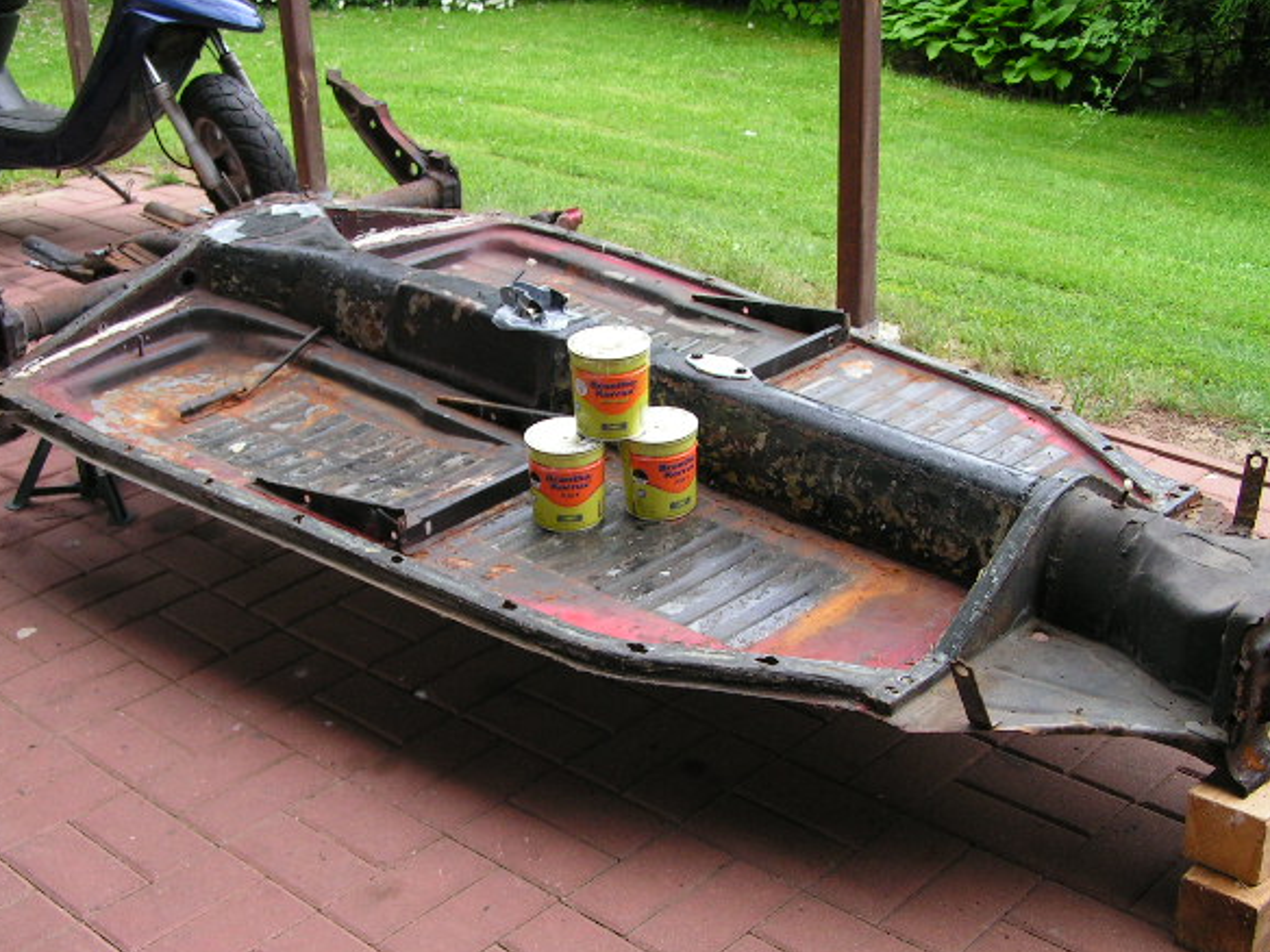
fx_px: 1688
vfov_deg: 31.5
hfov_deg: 41.2
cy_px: 487
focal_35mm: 46
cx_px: 611
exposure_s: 1/60
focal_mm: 7.1
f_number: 2.8
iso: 80
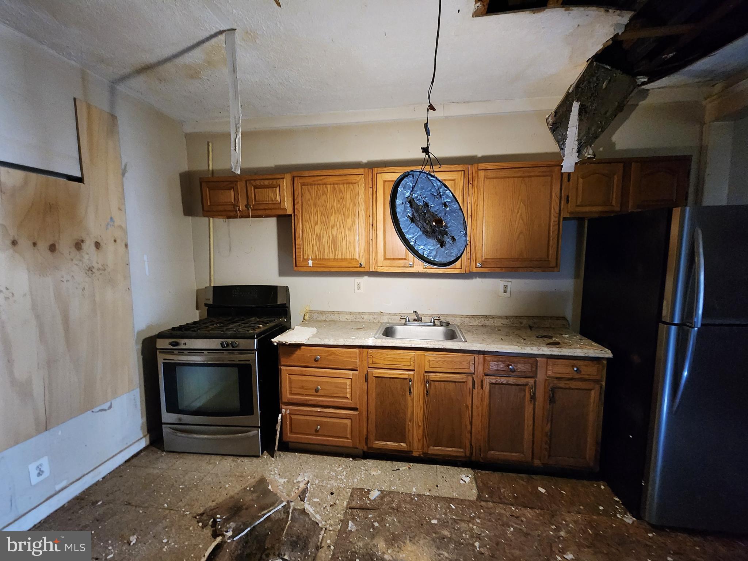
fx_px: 281
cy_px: 280
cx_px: 374
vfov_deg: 89.9
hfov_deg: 106.2
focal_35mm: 13
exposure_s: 1/24
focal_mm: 2.2
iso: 800
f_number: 2.2
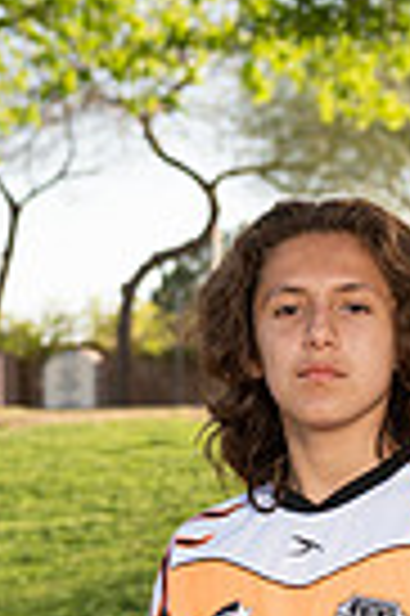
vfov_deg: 12.2
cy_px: 1007
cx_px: 358
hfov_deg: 8.6
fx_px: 2706
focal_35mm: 158
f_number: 4
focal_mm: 48
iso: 100
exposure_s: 1/250
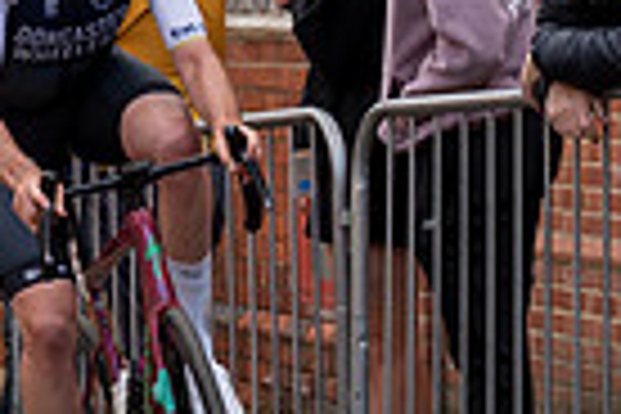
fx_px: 5071
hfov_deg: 6.8
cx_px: -531
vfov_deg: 4.7
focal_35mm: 294
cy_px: -133
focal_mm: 70
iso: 500
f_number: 5
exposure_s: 1/1000
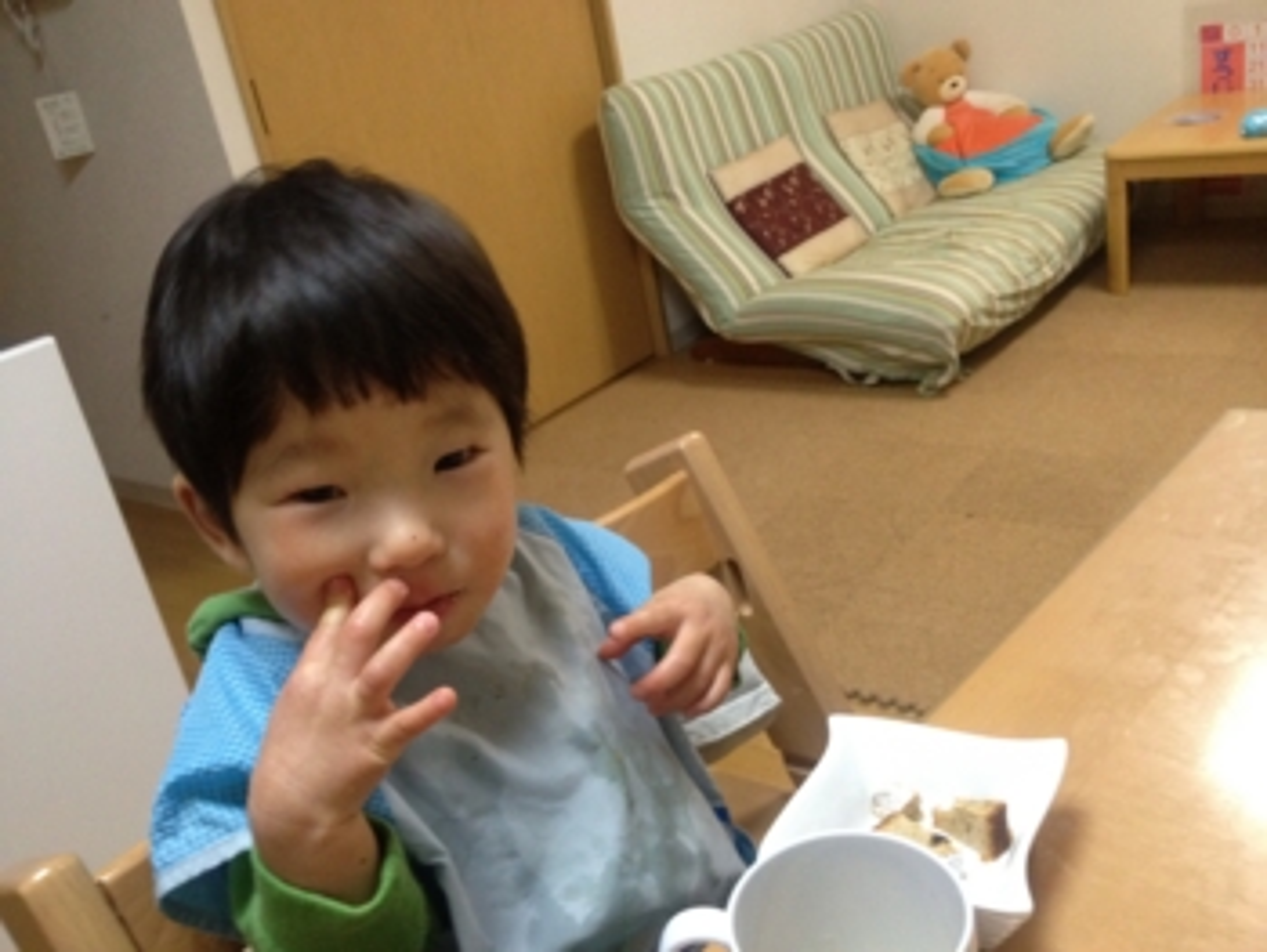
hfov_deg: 52.6
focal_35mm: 35
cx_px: 634
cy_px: 476
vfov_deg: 40.7
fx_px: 1282
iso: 320
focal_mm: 4.28
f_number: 2.4
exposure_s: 1/20
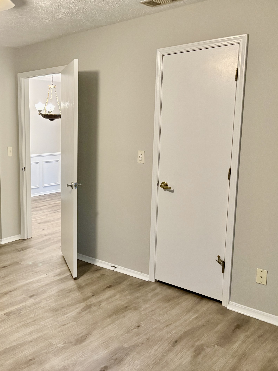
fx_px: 375
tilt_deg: -7.0
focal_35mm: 35
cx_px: 35
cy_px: 184
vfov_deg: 52.6
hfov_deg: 38.3
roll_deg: +1.7
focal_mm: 5.96
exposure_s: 1/60
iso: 500
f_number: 1.6
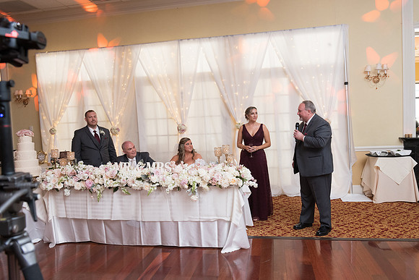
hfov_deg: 61.9
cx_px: 210
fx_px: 349
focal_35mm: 30
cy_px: 140
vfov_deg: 43.6
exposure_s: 1/125
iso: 1400
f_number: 5
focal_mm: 30
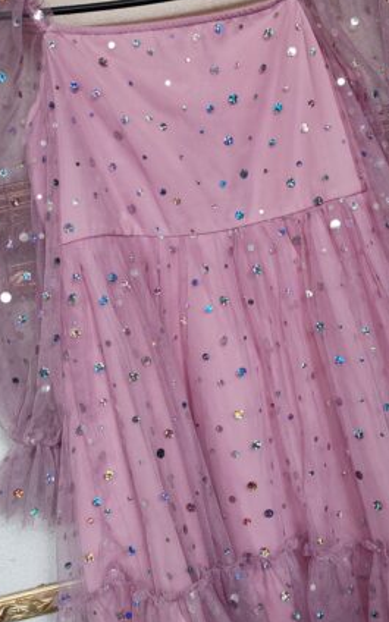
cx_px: 229
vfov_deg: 37.3
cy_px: 227
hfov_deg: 23.9
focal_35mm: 54
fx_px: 916
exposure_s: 1/100
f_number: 1.9
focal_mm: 6.12
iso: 1000
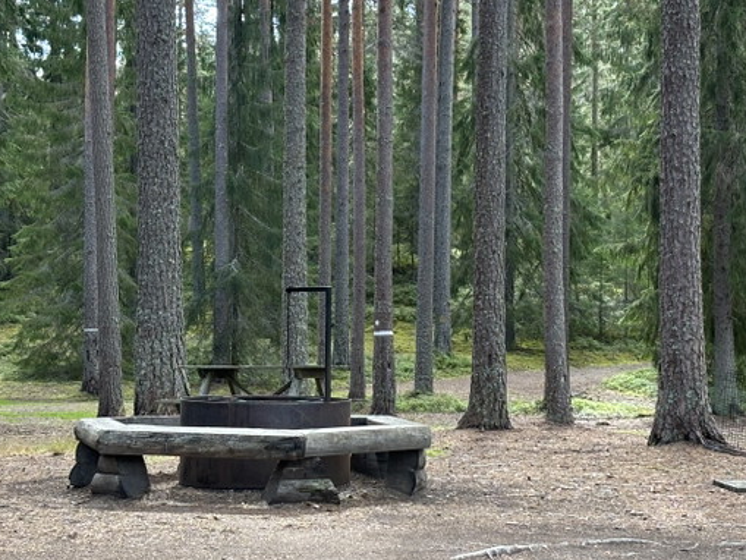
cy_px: 317
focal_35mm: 98
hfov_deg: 20.0
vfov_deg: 15.1
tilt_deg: -0.6
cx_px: 352
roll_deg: -0.6
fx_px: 2112
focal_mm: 5.96
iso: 40
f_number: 1.6
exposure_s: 1/127
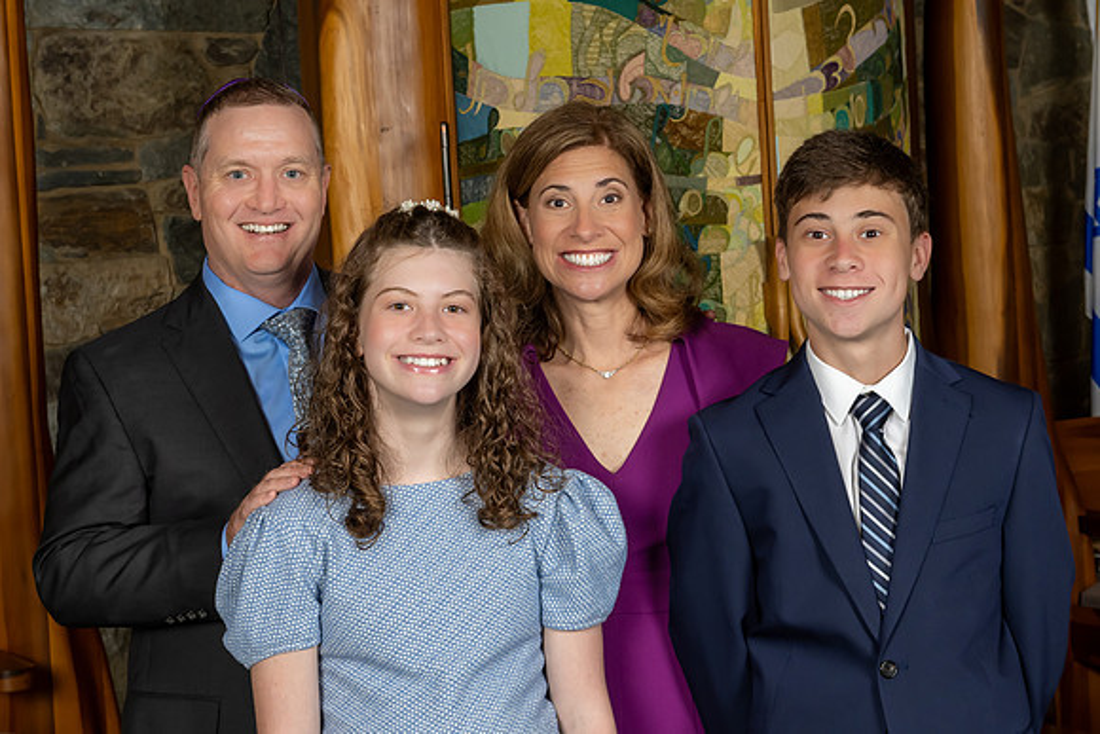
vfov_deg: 17.2
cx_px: 494
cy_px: 330
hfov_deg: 25.5
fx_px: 2426
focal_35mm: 79
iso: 640
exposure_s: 1/200
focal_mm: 48
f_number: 8
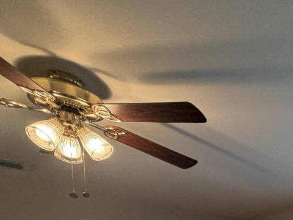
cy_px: 327
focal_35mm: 42
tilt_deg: -4.1
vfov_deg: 25.8
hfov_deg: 33.6
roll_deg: -0.1
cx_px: 374
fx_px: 356
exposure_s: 1/120
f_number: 2.2
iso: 125
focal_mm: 2.22
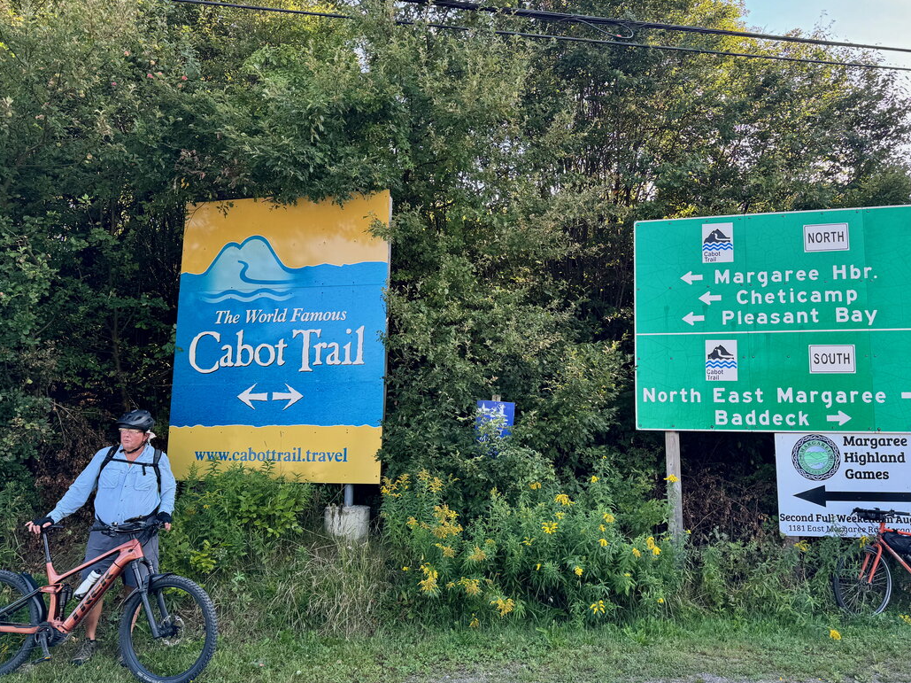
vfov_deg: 49.7
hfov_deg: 63.3
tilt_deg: +8.8
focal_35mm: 28
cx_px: 500
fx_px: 737
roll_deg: -1.4
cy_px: 351
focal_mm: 6.76
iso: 80
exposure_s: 1/387
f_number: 1.78
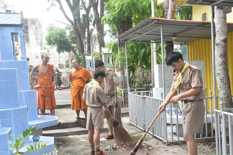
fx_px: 350
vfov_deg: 25.0
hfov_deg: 36.7
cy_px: 93
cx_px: 139
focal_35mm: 54
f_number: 4.5
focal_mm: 44
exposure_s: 1/320
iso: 800
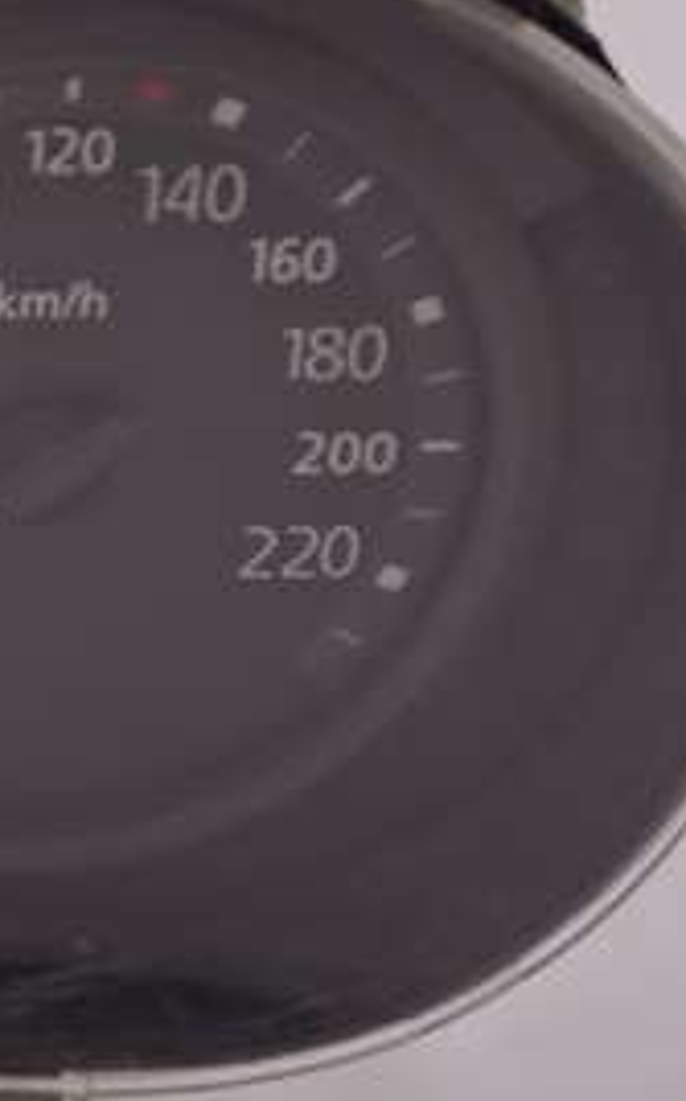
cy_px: 565
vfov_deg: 16.0
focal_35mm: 131
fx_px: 3927
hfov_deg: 9.3
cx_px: -760
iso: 125
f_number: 3.2
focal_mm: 15.64
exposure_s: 1/60
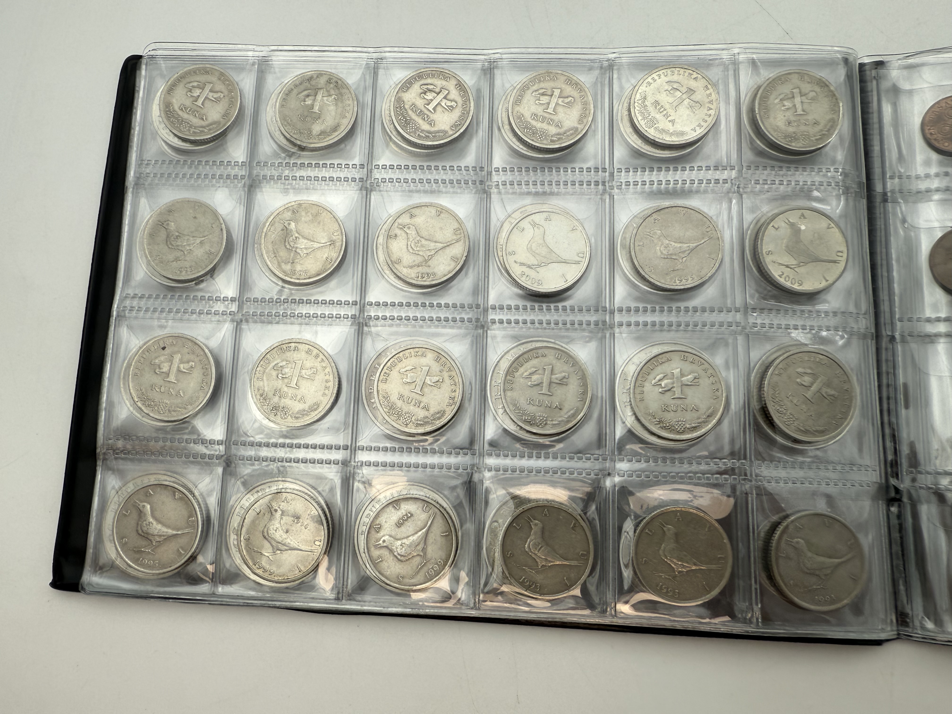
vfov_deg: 56.8
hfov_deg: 71.6
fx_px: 660
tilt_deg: -80.0
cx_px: 476
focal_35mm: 24
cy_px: 357
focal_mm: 2.22
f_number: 2.2
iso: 40
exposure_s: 1/311
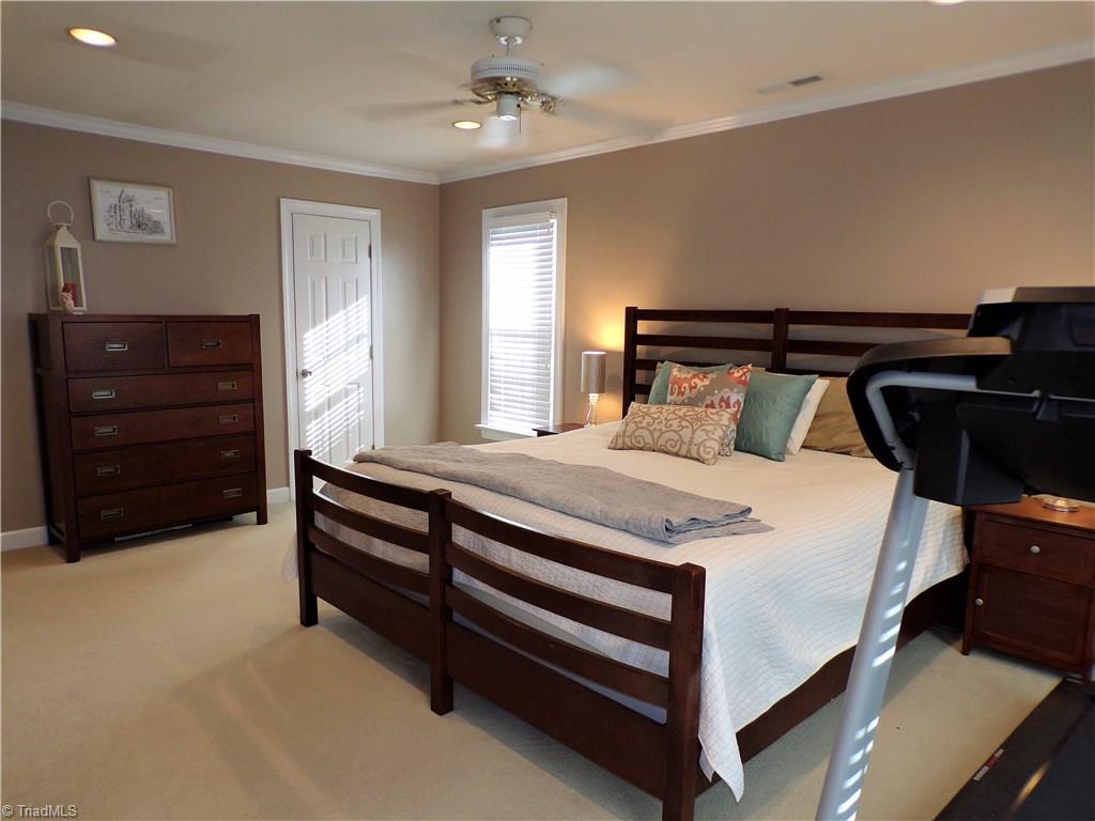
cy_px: 410
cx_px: 548
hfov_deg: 71.6
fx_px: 759
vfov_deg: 56.8
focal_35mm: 24
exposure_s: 1/34
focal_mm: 4.3
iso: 159
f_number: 3
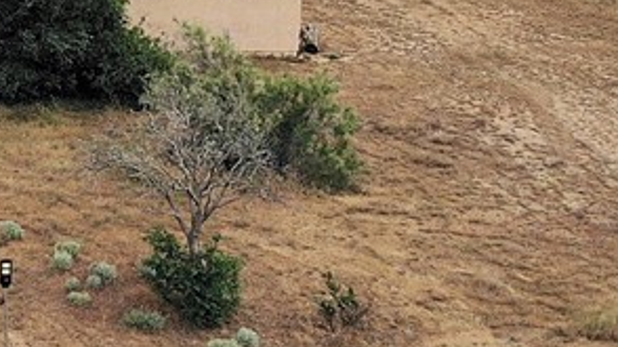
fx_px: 1490
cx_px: -132
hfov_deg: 21.6
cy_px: -83
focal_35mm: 91
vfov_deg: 12.9
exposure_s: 1/279
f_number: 2.8
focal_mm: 4.5
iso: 116
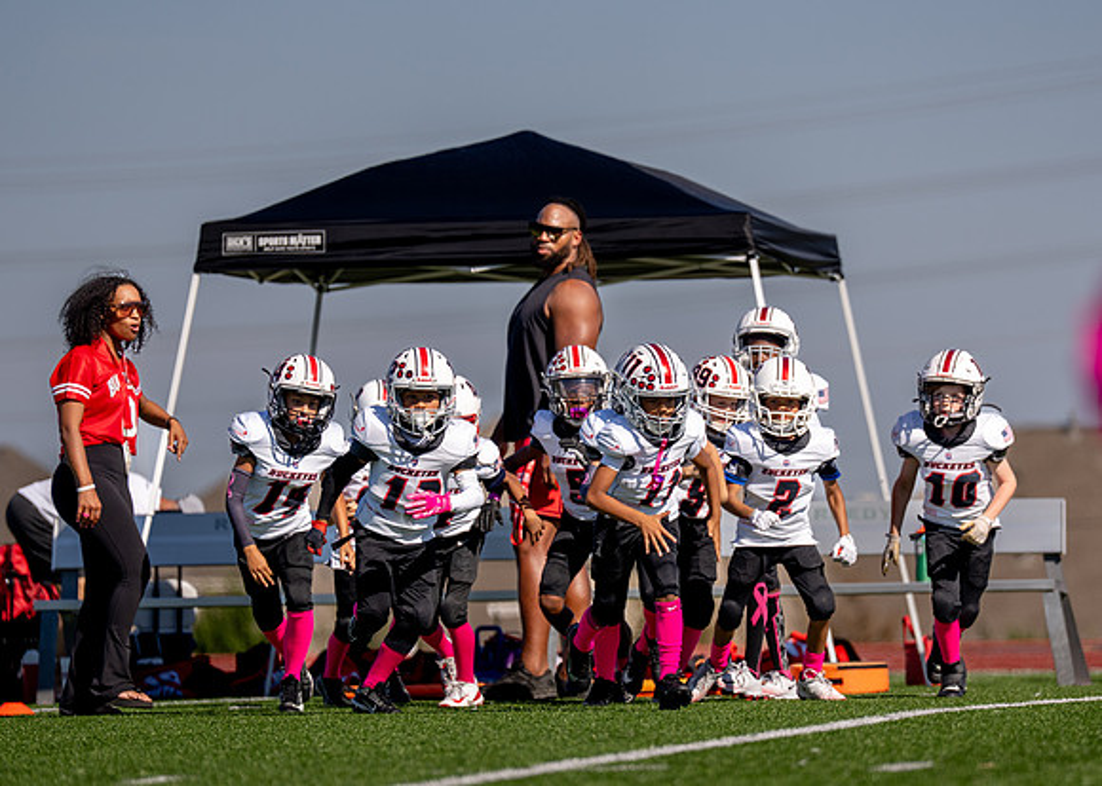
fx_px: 8861
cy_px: 423
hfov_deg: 7.1
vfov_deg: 5.1
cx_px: 658
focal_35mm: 283
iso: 200
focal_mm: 200
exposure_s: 1/5000
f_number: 2.8
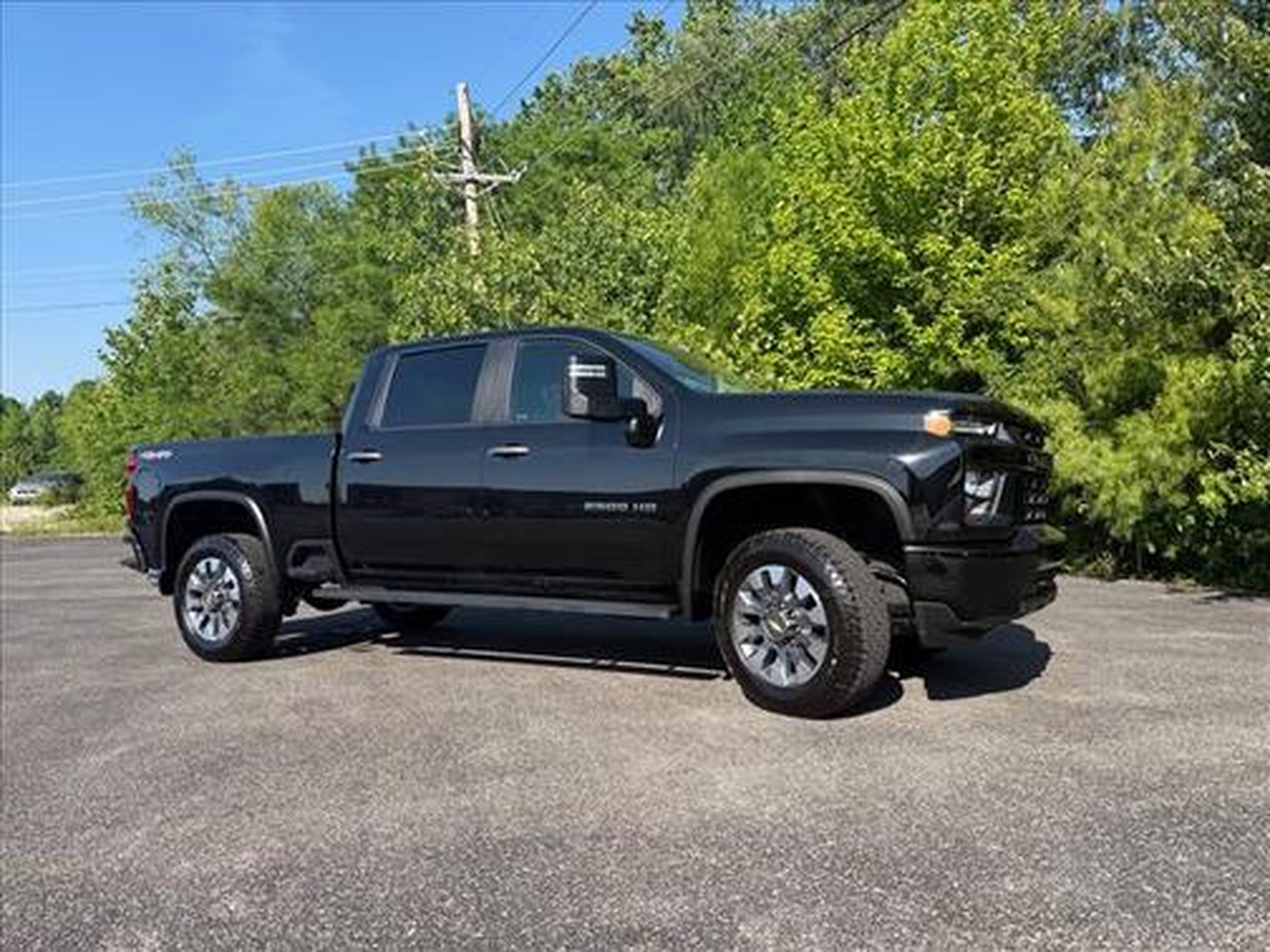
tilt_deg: -2.4
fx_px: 881
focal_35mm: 24
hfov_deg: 71.6
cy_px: 476
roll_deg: +0.8
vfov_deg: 56.8
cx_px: 635
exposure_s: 1/2000
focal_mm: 6.76
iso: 80
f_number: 1.78
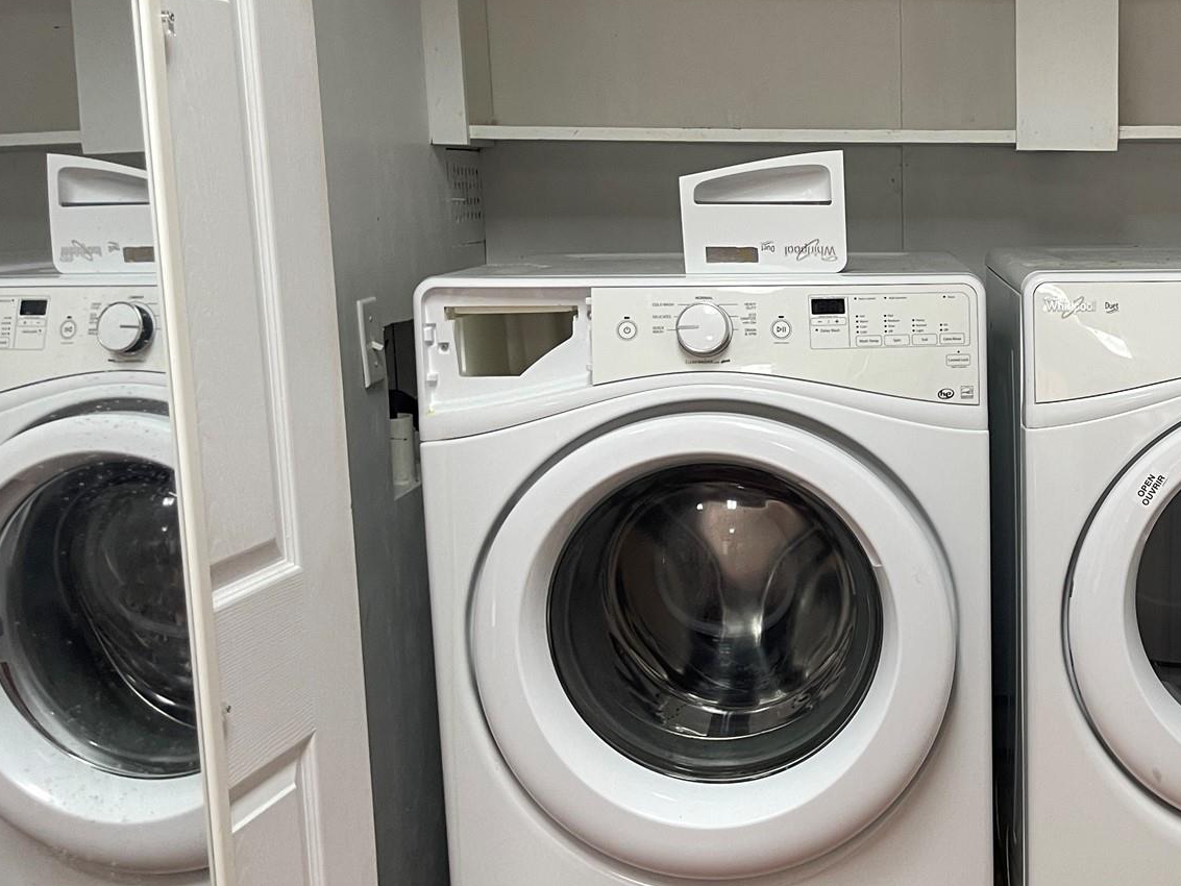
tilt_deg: -10.0
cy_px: 456
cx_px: 1053
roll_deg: -0.6
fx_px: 1604
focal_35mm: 47
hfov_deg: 37.9
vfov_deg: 30.9
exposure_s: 1/60
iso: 100
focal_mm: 5.1
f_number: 1.6
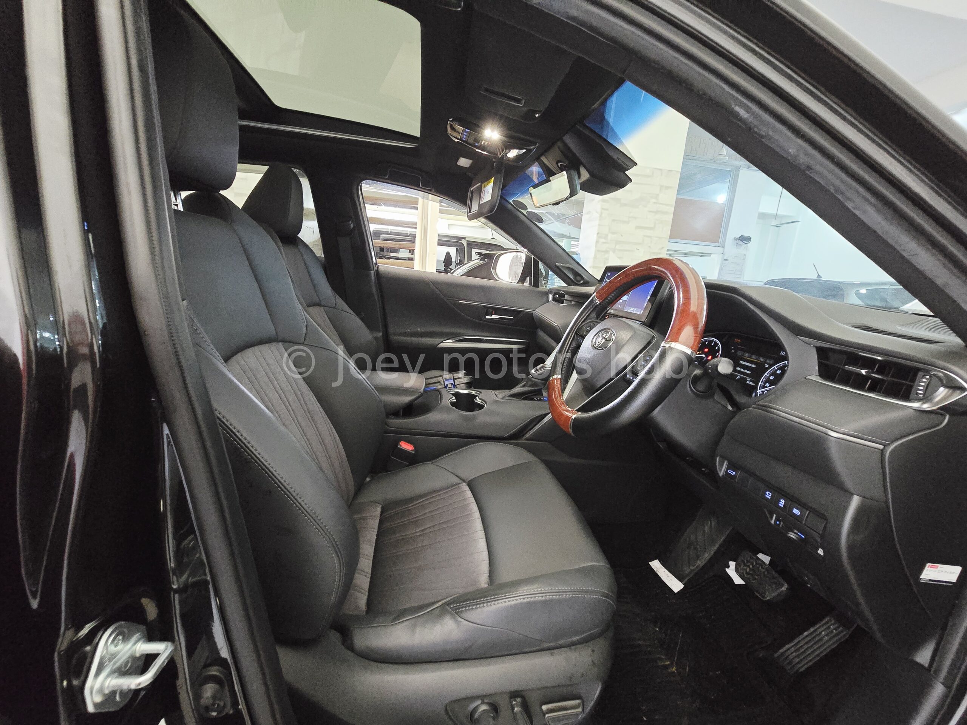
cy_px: 362
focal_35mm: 13
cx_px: 484
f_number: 2.2
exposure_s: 1/50
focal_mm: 2.2
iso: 1600
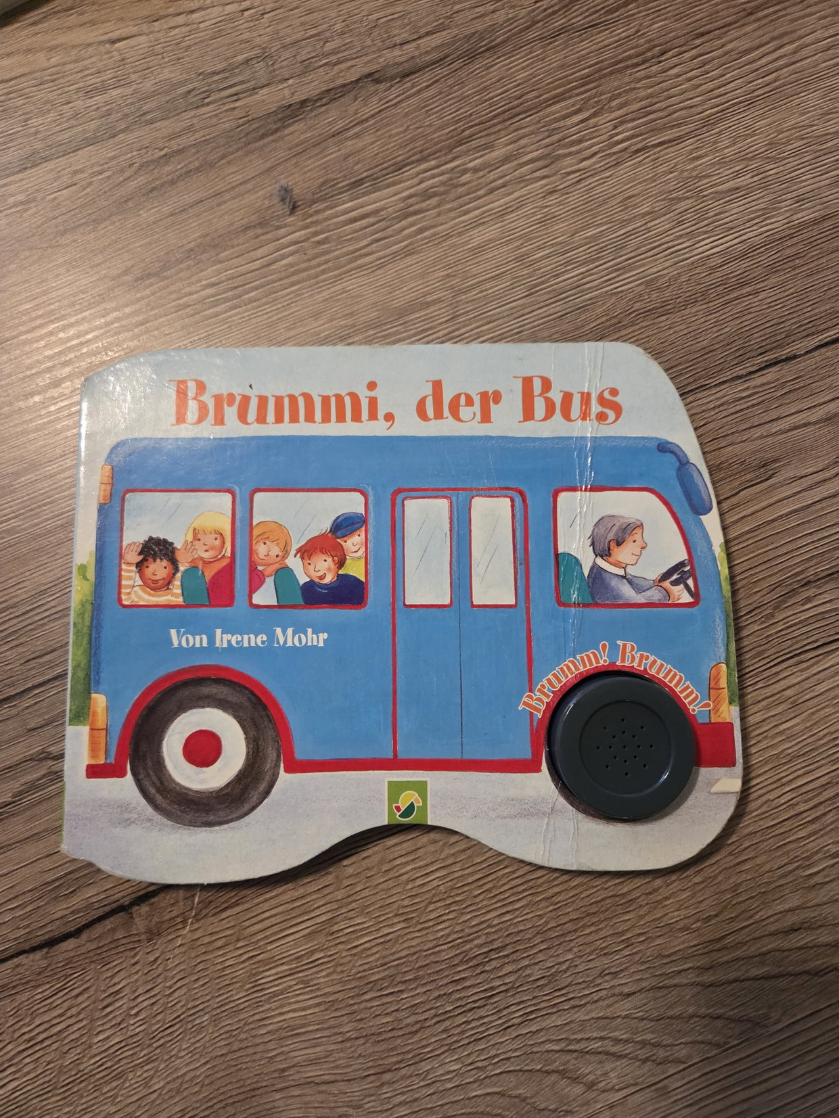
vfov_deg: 73.9
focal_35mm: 23
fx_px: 743
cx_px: 420
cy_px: 559
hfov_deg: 58.9
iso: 1250
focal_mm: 5.4
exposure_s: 1/100
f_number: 1.8
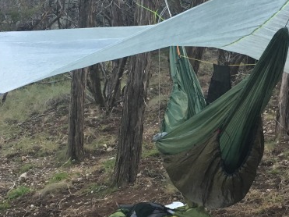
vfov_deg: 18.4
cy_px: 136
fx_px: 668
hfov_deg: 23.9
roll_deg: -2.0
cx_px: 242
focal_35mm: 80
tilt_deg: -9.9
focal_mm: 4.15
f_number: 2.2
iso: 80
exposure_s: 1/30
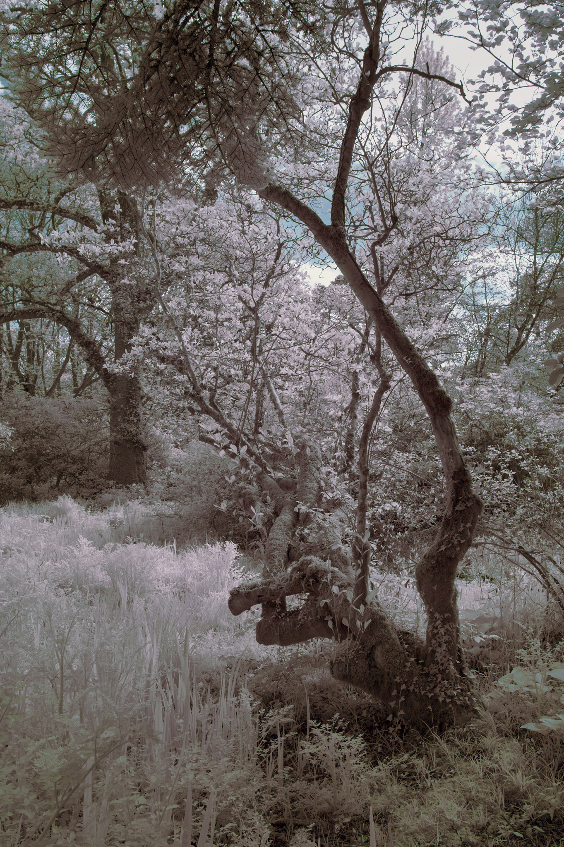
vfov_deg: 54.5
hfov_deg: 37.8
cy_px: 424
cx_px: 282
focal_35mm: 35
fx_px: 823
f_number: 16
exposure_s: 1/60
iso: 200
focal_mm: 35
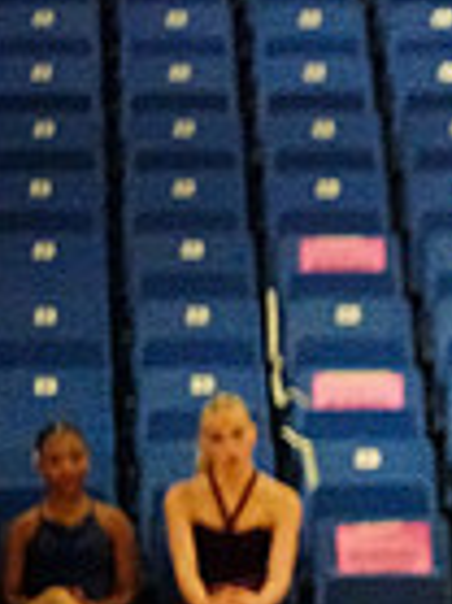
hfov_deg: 3.1
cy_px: 671
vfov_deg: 4.1
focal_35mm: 478
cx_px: 1256
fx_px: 8335
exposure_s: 1/1600
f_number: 2.8
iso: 25600
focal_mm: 119
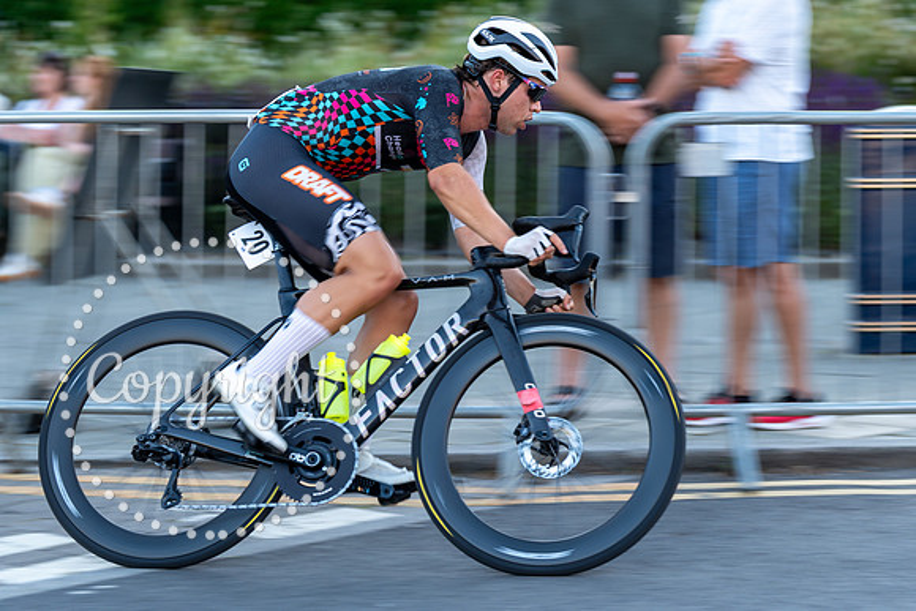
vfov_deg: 13.1
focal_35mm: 104
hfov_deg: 19.5
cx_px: 639
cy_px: 179
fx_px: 2651
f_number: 3.2
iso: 160
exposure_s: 1/200
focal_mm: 72
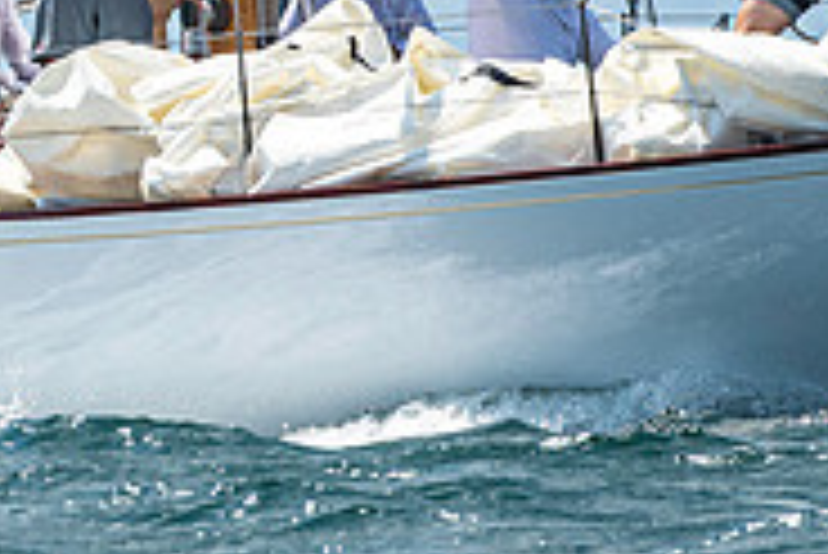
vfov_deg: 0.9
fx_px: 36989
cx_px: -36
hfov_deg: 1.3
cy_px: -146
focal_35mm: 1607
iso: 400
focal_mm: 340
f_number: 4.5
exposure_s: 1/4000
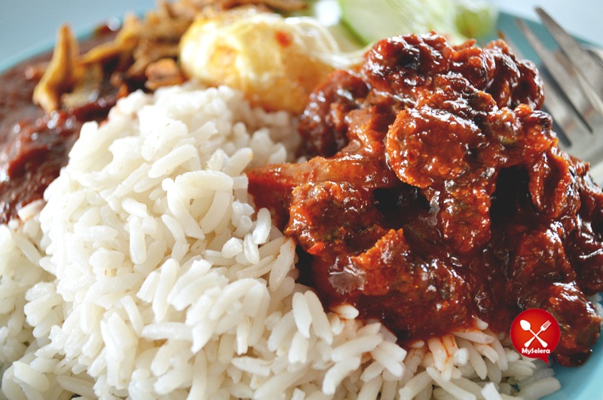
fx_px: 802
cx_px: 302
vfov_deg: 28.0
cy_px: 200
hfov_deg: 41.2
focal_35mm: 48
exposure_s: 1/13
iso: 400
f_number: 4.8
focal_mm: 32
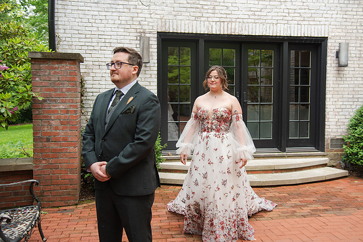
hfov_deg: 50.8
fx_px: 382
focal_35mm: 38
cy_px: 111
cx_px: 196
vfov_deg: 35.2
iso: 220
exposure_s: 1/400
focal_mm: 35
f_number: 4
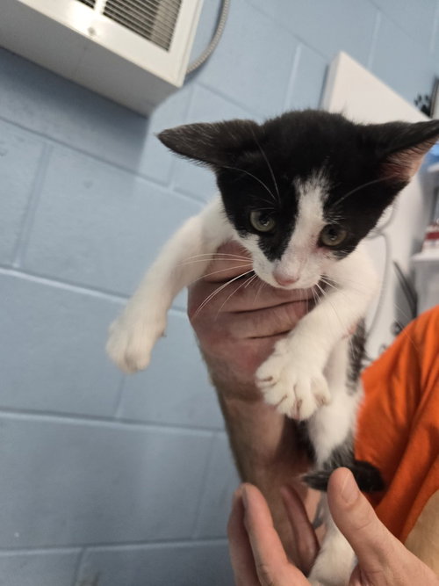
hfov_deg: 58.9
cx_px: 220
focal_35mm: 23
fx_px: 389
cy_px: 293
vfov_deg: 73.9
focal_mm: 6.3
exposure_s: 1/120
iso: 320
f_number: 1.7
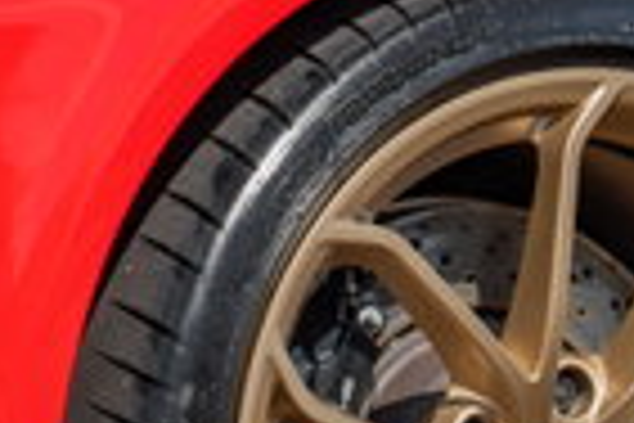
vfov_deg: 3.6
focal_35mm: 382
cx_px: 11
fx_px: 6727
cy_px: 94
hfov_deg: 5.4
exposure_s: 1/1600
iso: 100
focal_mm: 70
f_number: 2.8
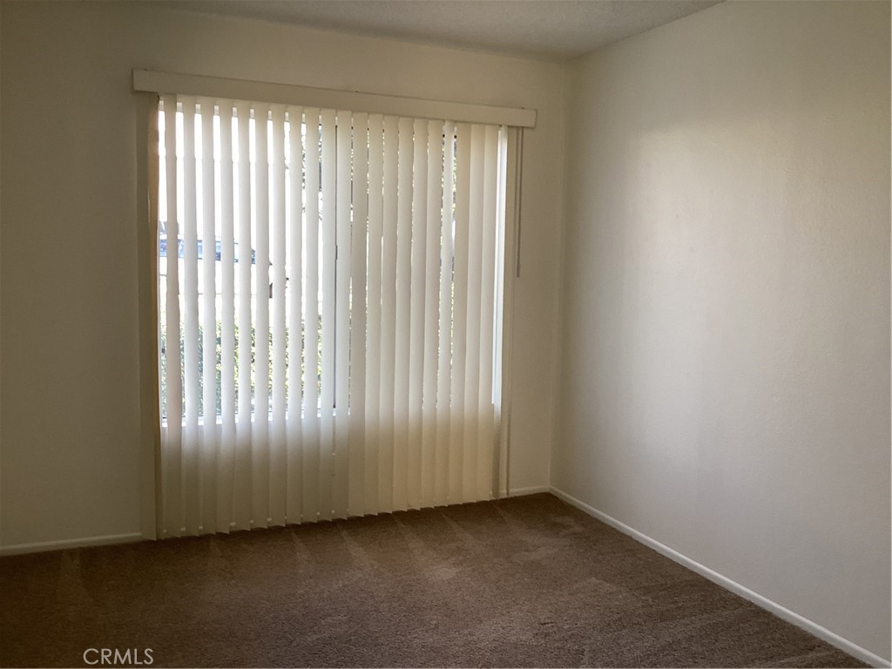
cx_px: 446
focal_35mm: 31
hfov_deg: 58.4
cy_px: 334
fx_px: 799
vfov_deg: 45.4
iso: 80
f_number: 2.4
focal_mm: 3.3
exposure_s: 1/60
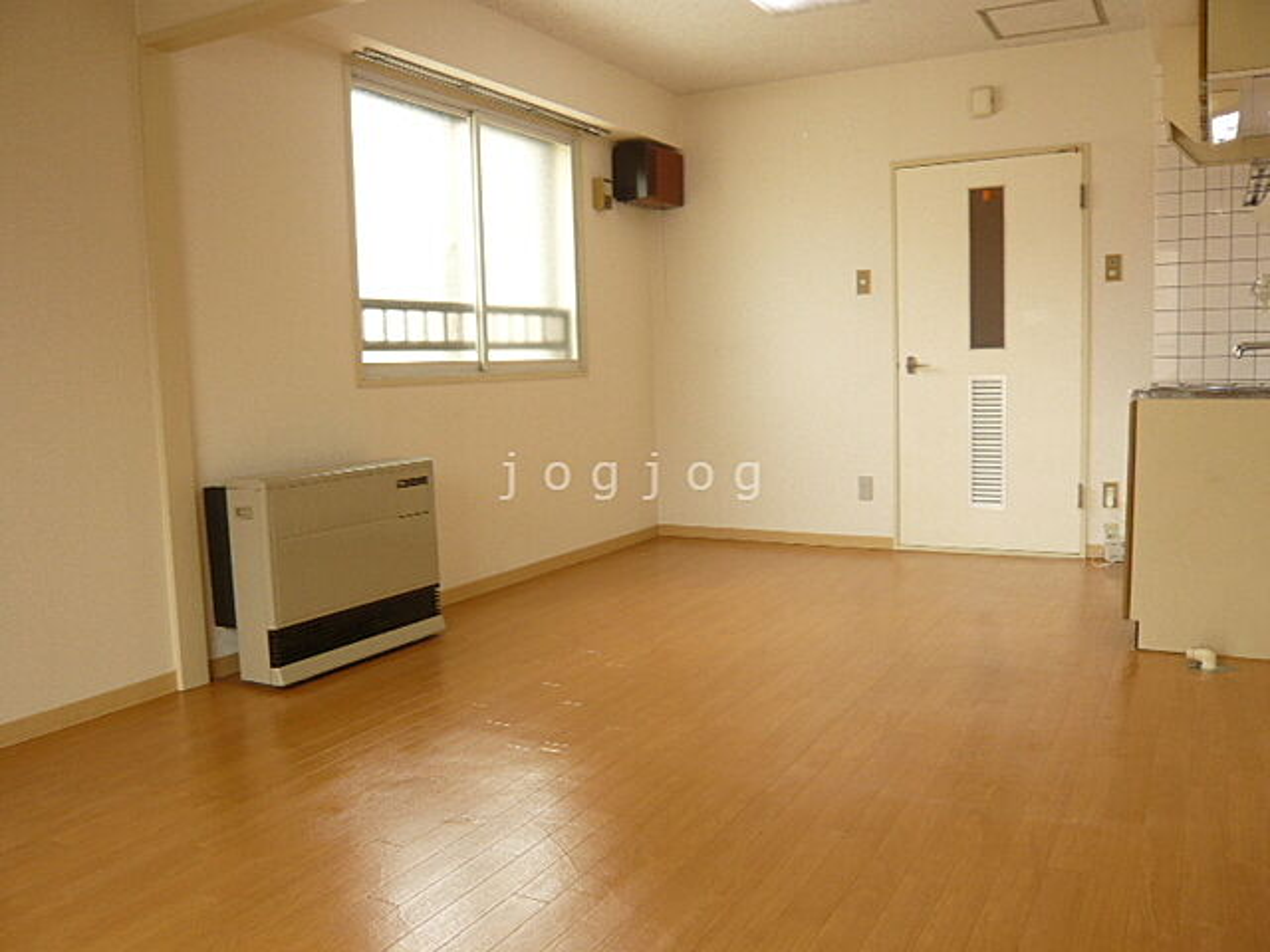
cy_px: 476
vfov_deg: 49.7
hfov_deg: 63.4
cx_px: 635
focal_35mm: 28
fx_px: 1027
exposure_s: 1/60
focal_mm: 4.6
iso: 100
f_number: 2.8
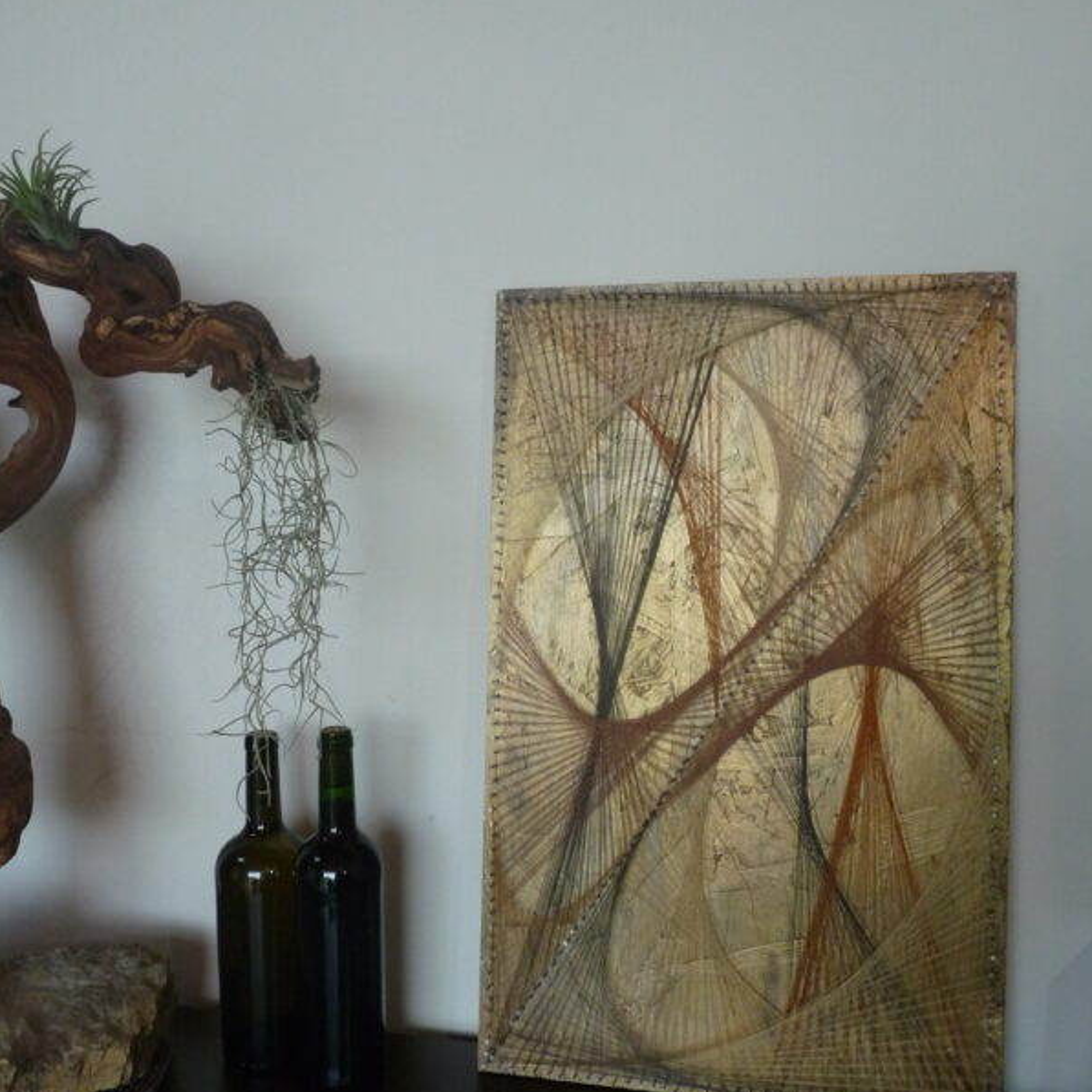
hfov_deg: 51.1
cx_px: 545
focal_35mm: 32
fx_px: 1142
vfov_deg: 51.1
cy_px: 549
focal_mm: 4.8
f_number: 2.8
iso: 320
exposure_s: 1/30
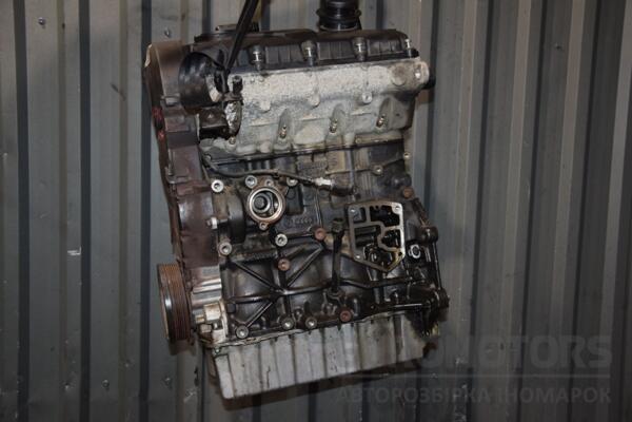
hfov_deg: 46.4
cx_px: 316
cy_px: 211
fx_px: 737
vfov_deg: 31.9
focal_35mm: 42
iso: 800
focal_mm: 28
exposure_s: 1/60
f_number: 5
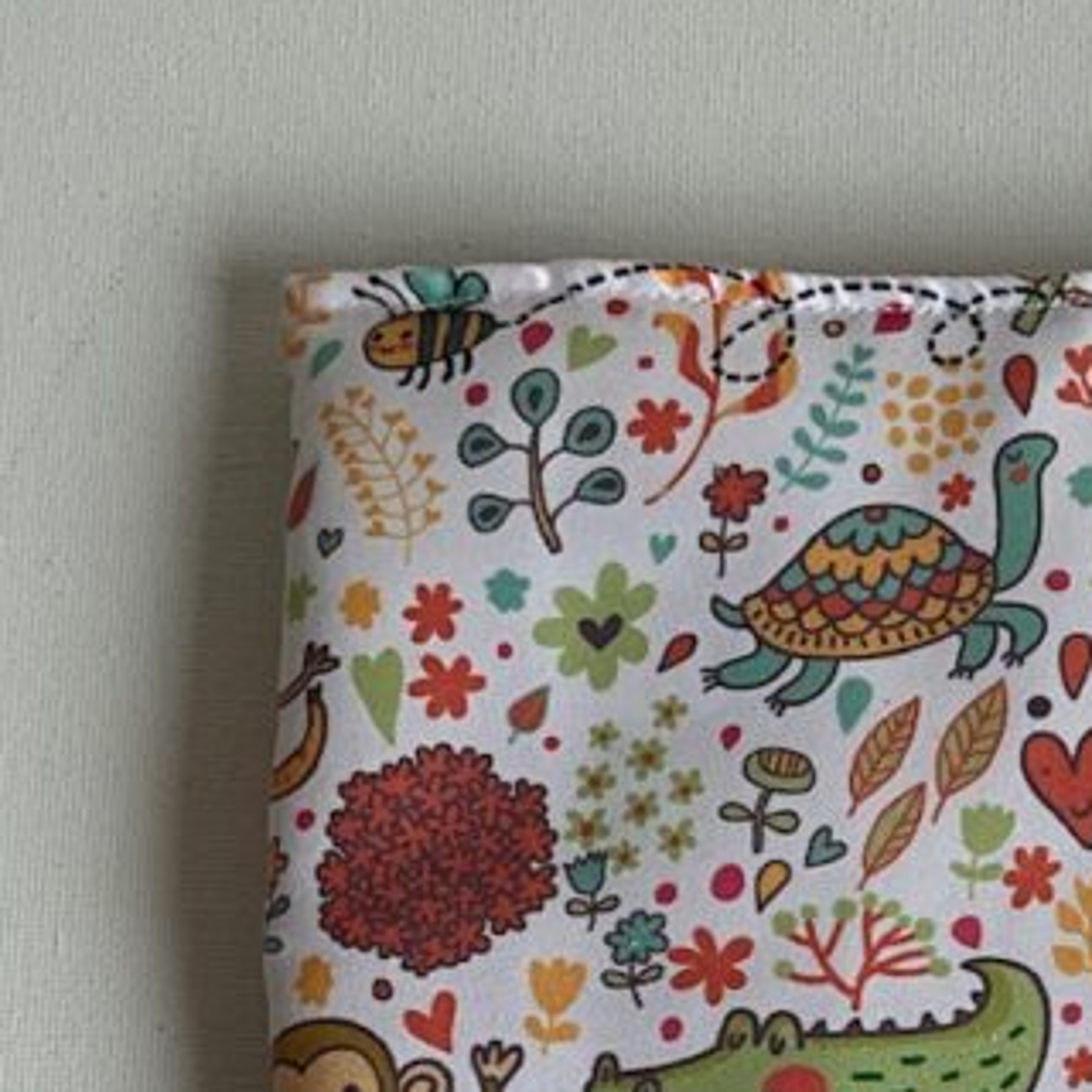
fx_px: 2927
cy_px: 1300
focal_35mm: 82
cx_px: 1136
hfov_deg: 20.4
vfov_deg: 19.9
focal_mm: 3
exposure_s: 1/204
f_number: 1.8
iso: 20
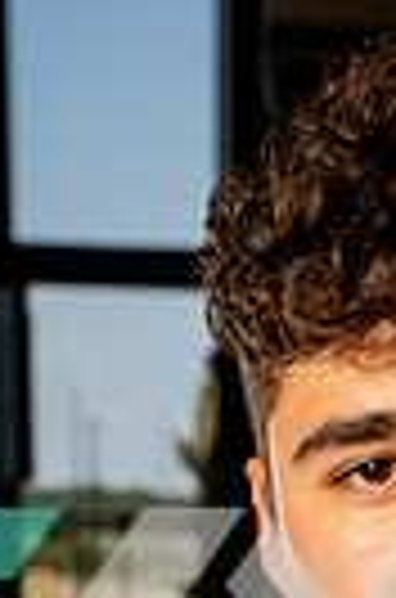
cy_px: 967
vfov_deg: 12.4
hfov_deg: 8.7
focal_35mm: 156
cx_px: 464
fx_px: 2587
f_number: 6.3
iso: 80
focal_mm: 46
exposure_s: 1/250
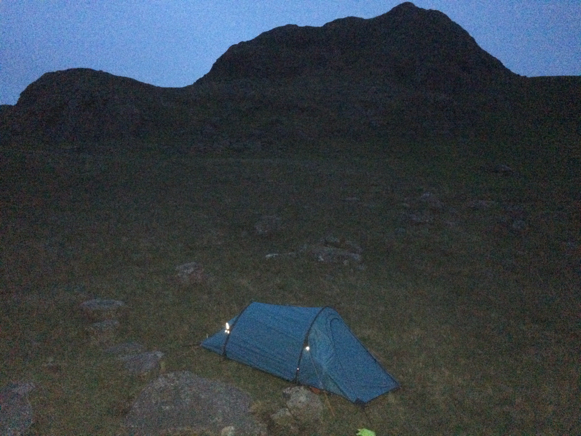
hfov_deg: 61.7
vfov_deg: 48.2
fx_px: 487
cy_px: 218
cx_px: 290
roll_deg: +2.9
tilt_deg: -3.7
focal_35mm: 29
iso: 2000
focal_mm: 4.15
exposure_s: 1/16
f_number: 2.2
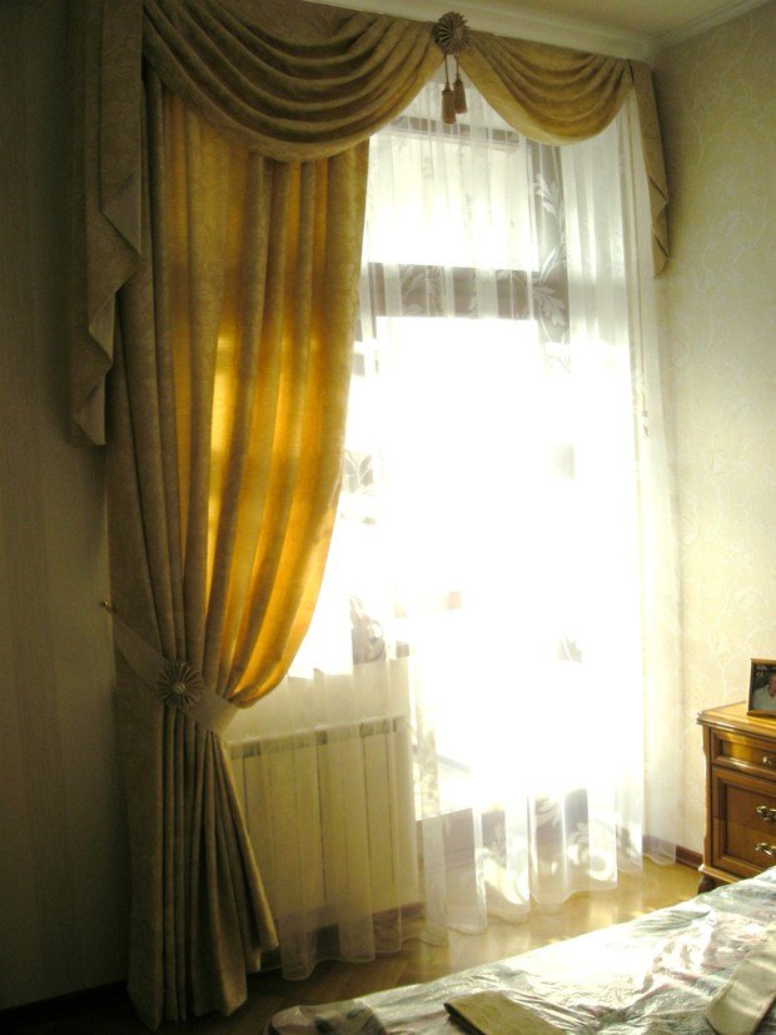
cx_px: 388
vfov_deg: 52.6
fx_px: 1046
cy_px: 518
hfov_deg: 40.7
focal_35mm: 35
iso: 50
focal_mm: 5.7
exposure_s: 1/152
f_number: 2.8
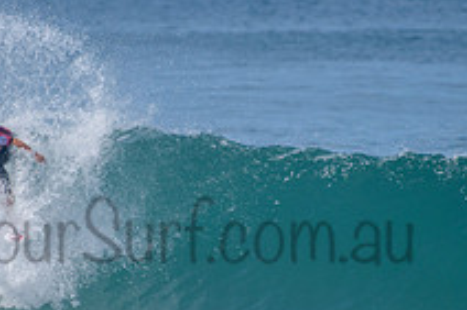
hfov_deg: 1.5
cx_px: 181
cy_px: 212
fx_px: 17758
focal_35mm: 1370
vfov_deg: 1.0
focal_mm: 500
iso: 160
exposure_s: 1/2000
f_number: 5.6
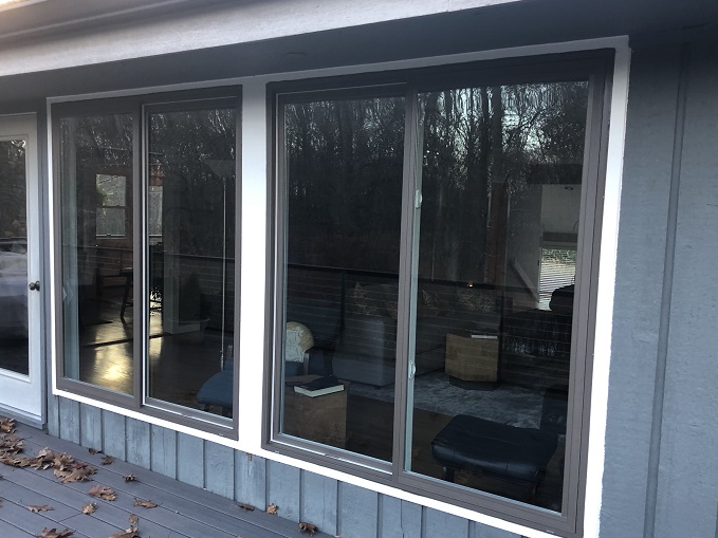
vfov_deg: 42.9
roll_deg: -1.8
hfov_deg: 55.4
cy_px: 282
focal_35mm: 33
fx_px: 684
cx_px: 361
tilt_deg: -3.8
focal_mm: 3.99
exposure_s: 1/30
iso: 25
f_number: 1.8
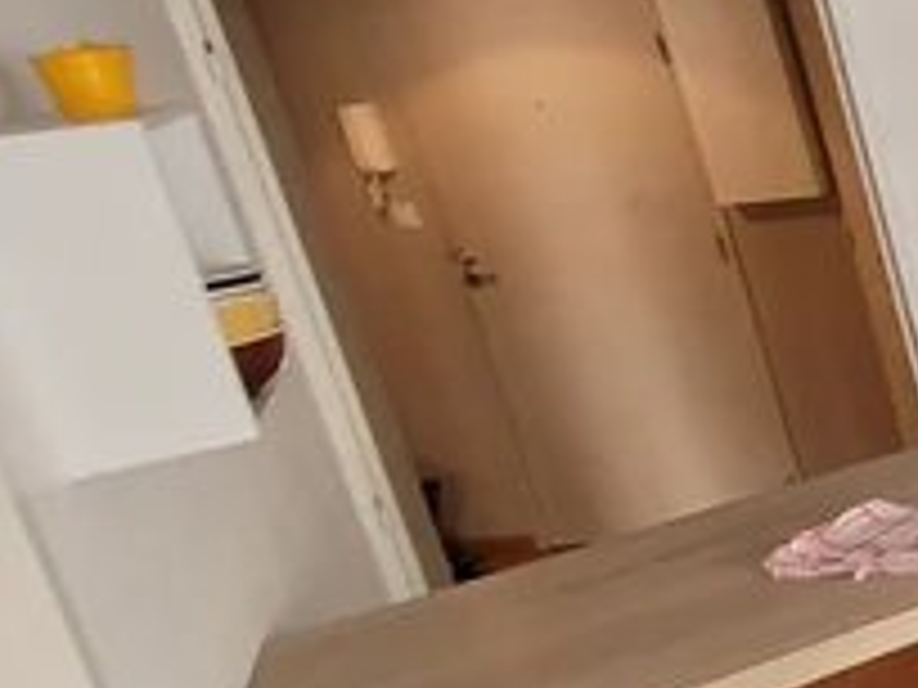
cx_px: 1791
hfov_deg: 20.1
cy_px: 220
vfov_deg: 28.3
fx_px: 1352
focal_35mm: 51
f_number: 2.2
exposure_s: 1/50
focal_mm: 1.74
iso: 160
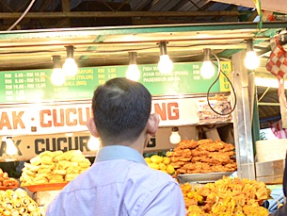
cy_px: 120
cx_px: 63
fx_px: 705
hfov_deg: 22.7
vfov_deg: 17.4
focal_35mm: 85
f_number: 3.5
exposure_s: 1/125
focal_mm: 18
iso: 1000
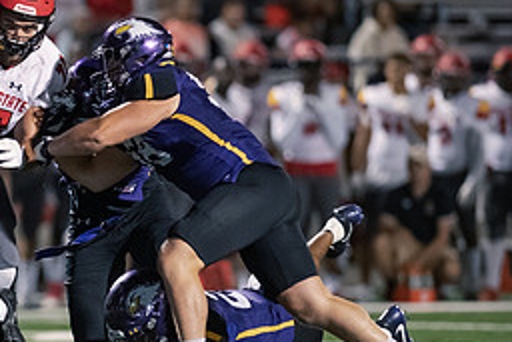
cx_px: 4
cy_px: 197
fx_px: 9676
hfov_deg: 3.0
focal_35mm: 680
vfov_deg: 2.0
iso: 6400
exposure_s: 1/640
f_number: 2.8
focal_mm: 300
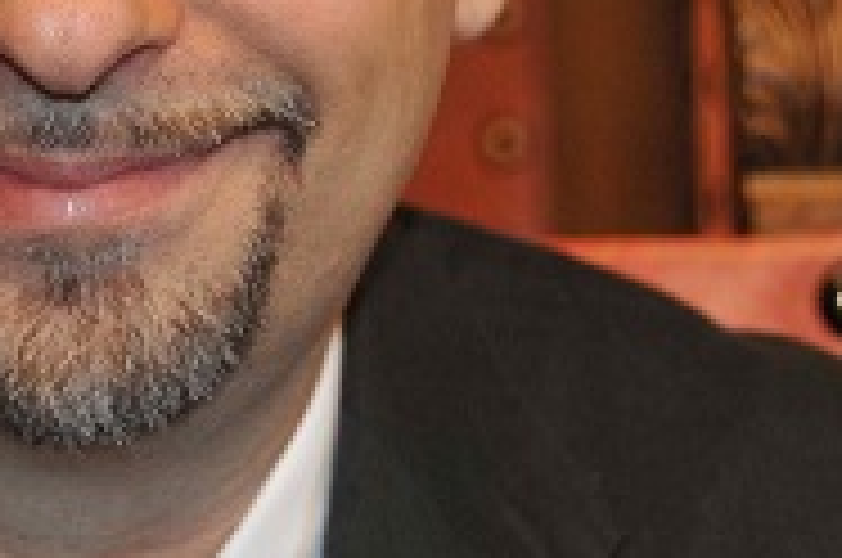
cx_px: 108
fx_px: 4646
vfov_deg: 6.8
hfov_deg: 10.3
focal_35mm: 199
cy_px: -43
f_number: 5
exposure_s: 1/60
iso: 800
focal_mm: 62
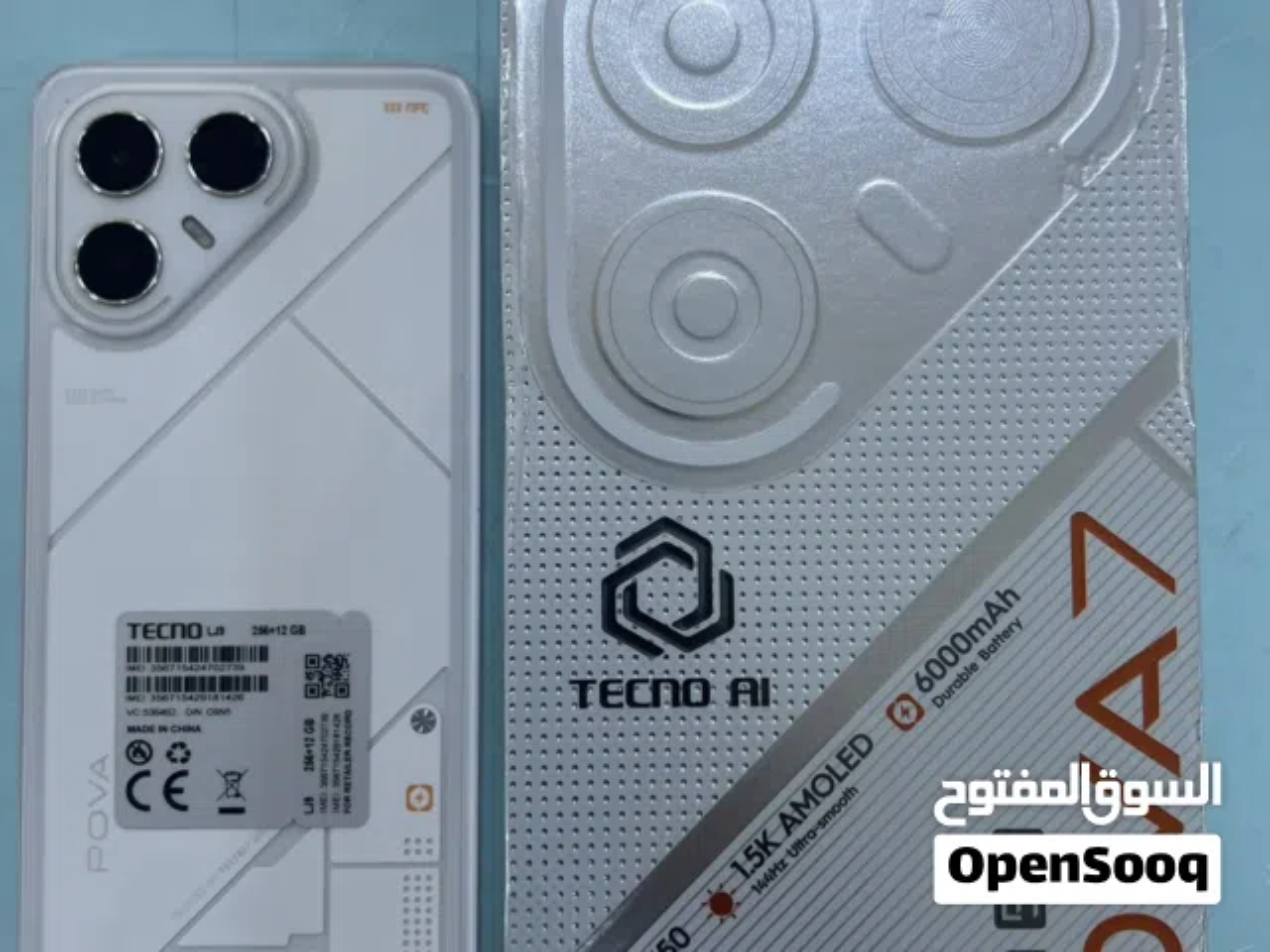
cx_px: 635
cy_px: 476
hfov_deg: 67.3
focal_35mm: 26
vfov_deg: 53.1
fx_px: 954
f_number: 1.5
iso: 50
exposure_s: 1/518
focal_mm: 5.7
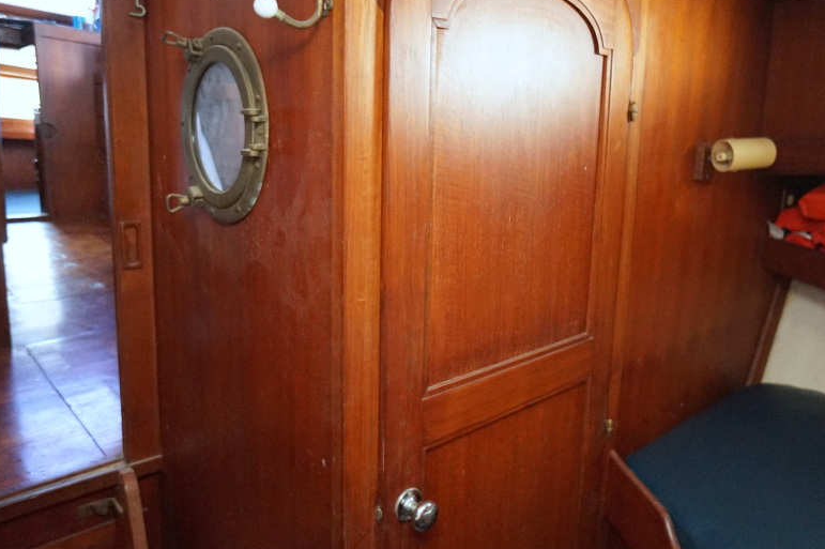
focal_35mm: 28
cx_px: 452
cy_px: 245
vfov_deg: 46.3
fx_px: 641
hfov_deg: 65.4
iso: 3200
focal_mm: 16
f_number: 2.8
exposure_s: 1/160
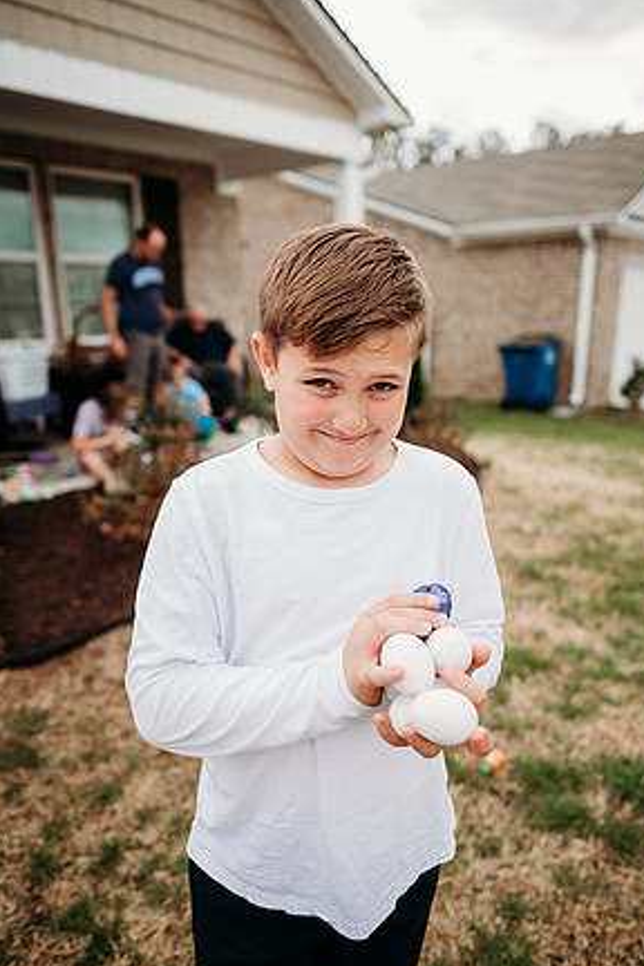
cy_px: 492
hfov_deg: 51.3
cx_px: 331
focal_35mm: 25
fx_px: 671
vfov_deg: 71.5
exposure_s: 1/800
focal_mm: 24
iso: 100
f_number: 2.2
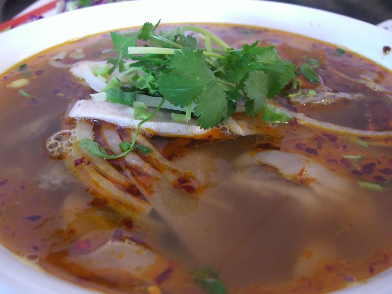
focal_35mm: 38
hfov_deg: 49.0
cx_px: 196
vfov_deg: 37.7
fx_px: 430
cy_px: 147
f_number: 2.8
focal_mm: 7.9
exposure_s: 1/10
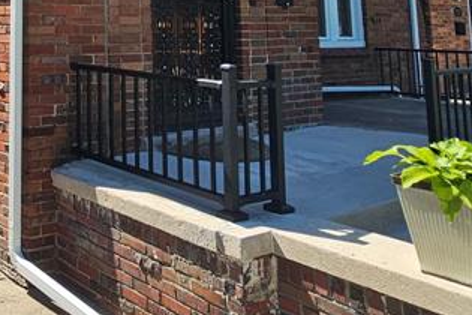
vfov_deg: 26.9
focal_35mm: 44
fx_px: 577
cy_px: -66
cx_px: 42
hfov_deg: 40.9
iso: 50
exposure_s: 1/1318
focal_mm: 2.2
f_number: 2.2
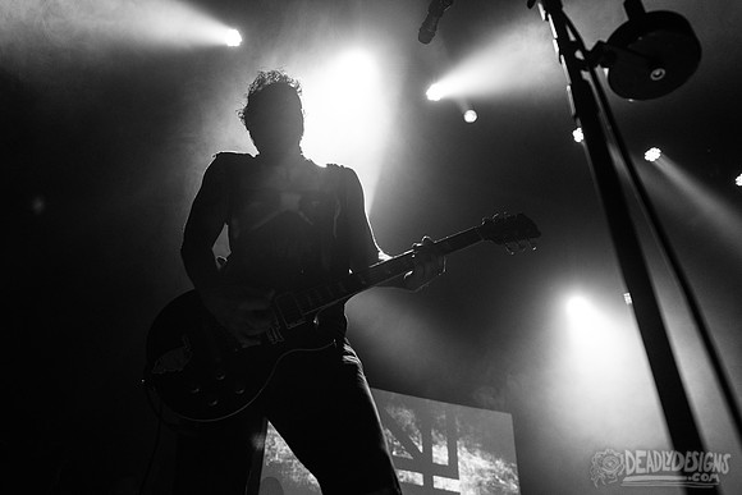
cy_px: 256
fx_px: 598
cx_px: 305
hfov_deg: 63.1
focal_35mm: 29
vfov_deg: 44.9
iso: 3200
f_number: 3.2
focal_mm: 24
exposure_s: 1/100
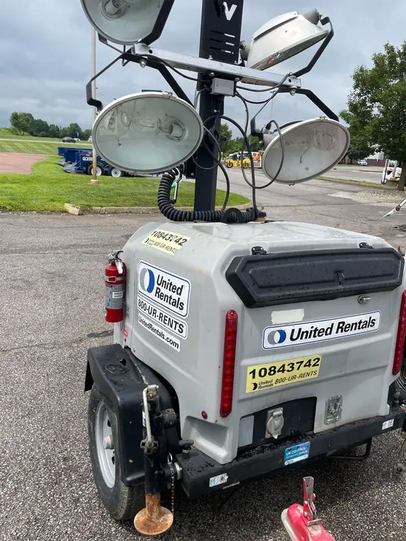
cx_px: 203
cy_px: 270
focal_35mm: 26
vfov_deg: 67.3
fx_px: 406
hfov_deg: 53.1
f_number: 1.6
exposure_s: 1/4292
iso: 32
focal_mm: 4.2
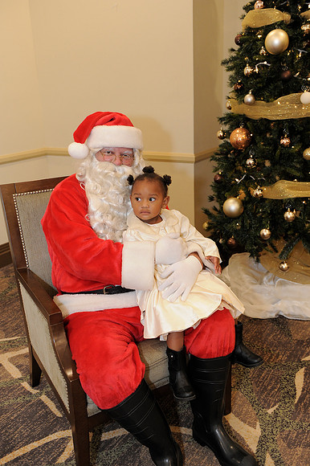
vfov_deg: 54.5
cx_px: 155
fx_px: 453
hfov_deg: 37.8
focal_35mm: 35
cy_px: 233
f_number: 4
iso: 1600
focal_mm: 35
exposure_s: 1/100
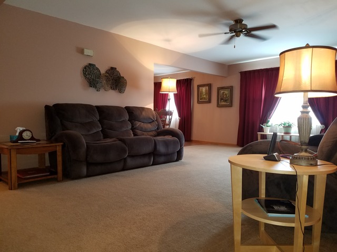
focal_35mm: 26
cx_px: 168
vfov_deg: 53.1
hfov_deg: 67.3
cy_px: 126
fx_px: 253
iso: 125
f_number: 1.7
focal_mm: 4.2
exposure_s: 1/20
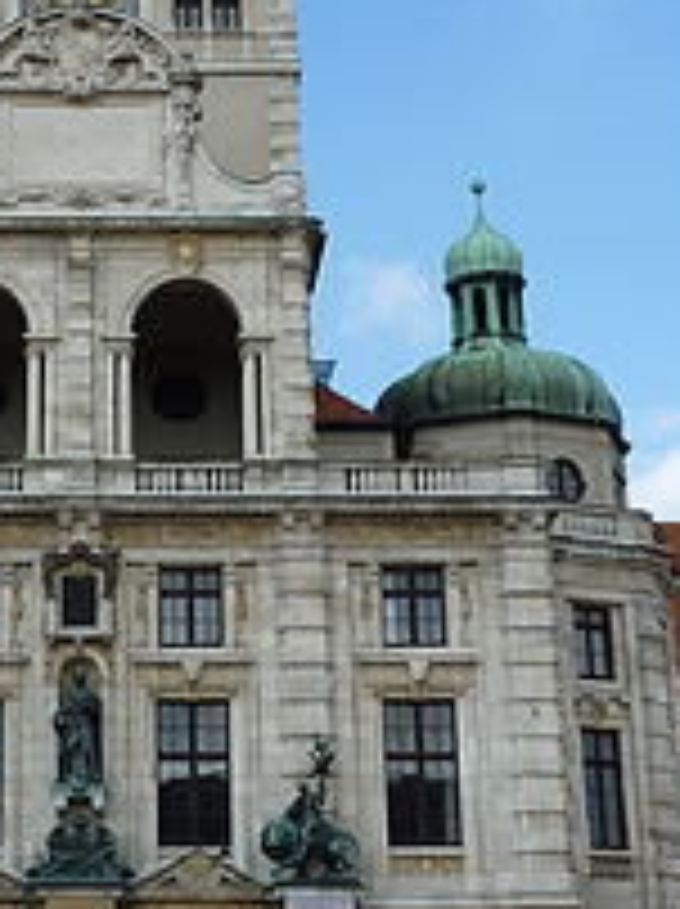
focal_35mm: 89
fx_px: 2336
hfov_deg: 16.3
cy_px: 310
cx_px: 56
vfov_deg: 22.0
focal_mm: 6.5
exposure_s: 1/400
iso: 80
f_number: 4
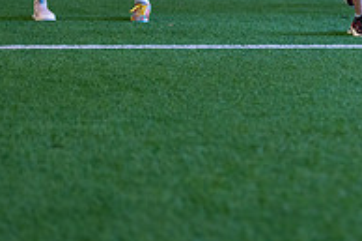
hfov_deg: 12.4
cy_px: -106
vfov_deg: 8.2
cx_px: 416
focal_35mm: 163
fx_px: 1638
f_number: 1.2
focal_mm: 50
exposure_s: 1/1000
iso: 1000
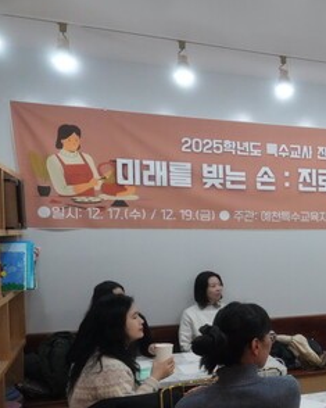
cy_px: 264
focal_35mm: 48
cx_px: 413
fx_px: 579
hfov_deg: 26.9
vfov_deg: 38.4
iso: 8000
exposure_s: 1/100
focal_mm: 25
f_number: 16
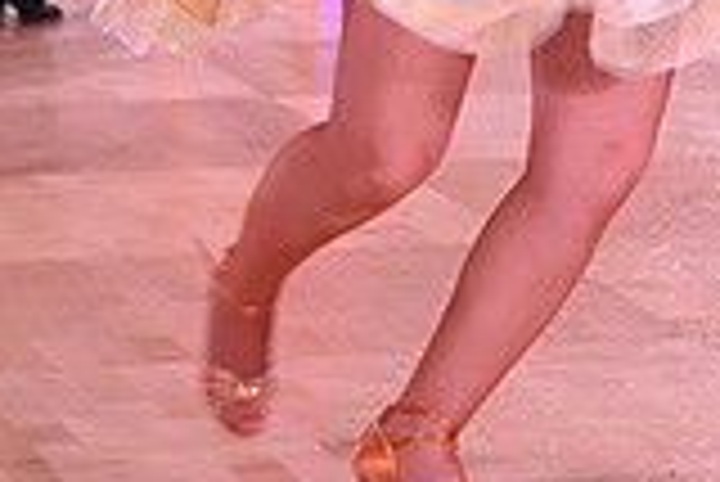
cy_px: -221
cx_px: 538
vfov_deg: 4.8
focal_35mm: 283
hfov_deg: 7.3
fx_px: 5665
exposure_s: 1/200
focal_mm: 78
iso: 1000
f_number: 5.6
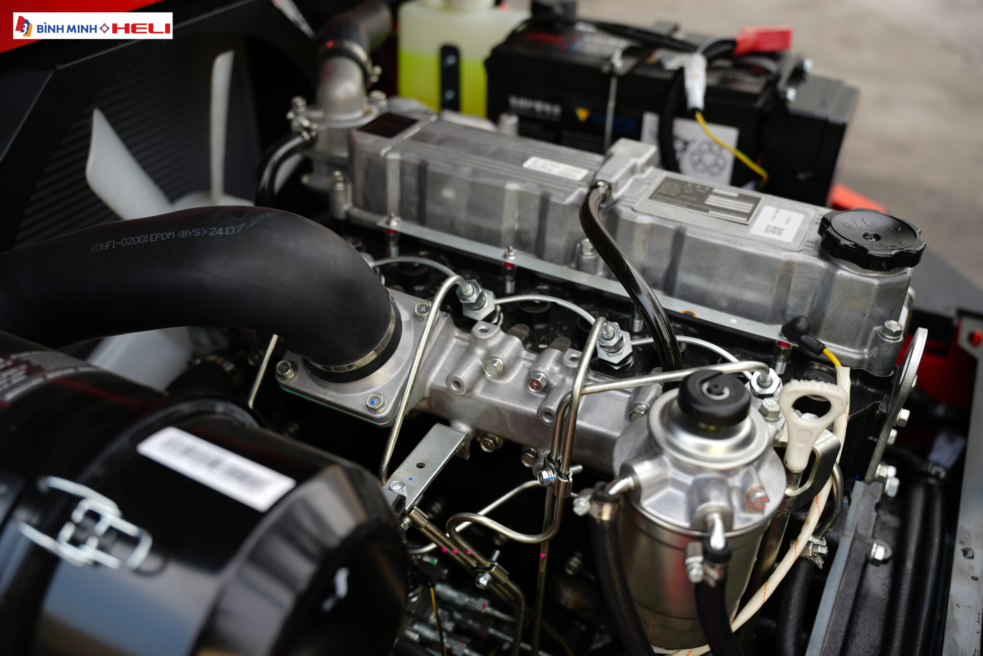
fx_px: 945
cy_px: 328
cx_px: 492
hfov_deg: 55.0
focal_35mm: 35
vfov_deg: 38.3
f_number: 2.8
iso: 50
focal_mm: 34.6
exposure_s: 1/160
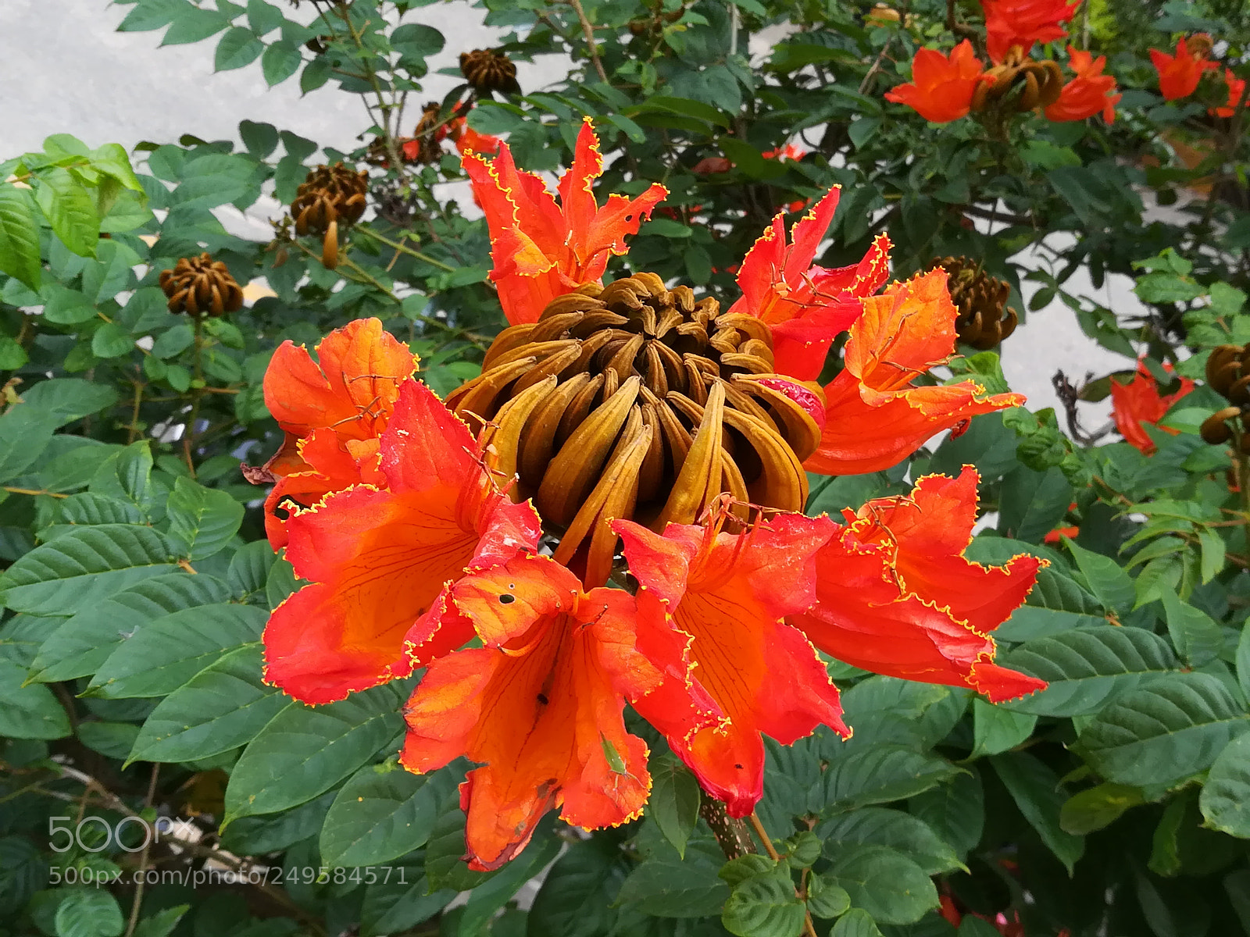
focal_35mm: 39
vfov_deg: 36.8
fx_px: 1408
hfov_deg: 47.9
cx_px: 625
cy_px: 468
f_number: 2.2
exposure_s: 1/50
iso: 80
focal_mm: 3.83
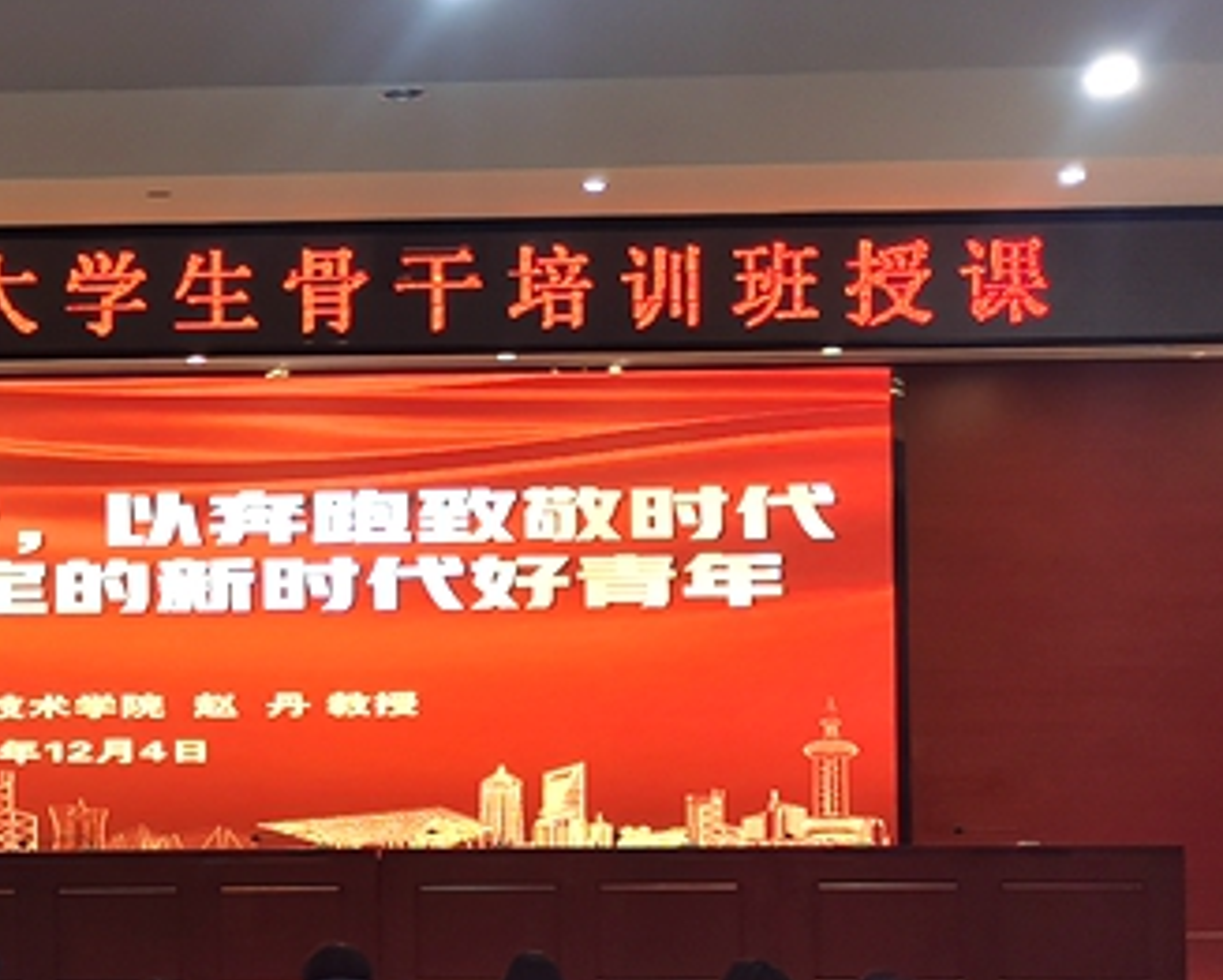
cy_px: 499
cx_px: -19
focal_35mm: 96
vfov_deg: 16.0
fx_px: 3477
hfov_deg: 19.3
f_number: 1.8
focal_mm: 5.58
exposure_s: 1/100
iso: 125
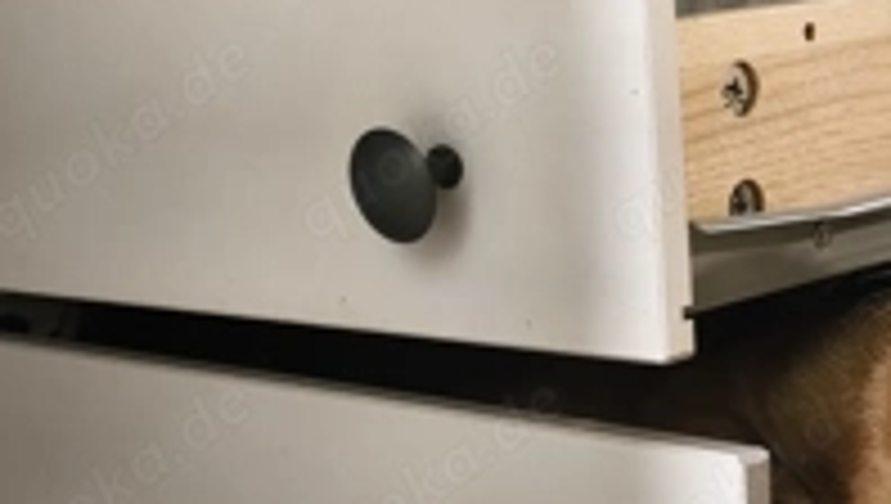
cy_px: 207
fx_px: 2389
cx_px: 594
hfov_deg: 21.0
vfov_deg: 12.0
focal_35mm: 101
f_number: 1.65
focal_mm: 6.18
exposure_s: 1/25
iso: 2500
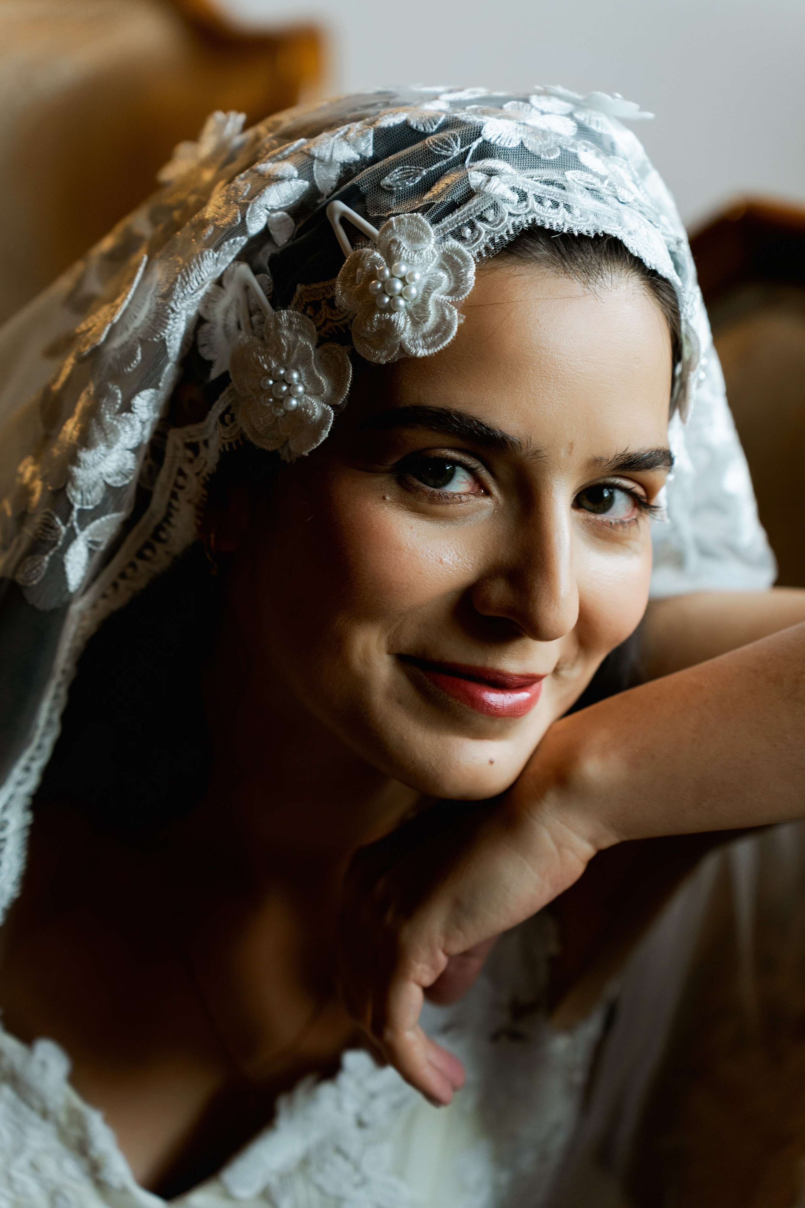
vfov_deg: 27.0
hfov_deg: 18.2
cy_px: 604
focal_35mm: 75
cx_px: 402
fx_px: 2515
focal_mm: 75
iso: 640
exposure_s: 1/125
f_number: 3.5
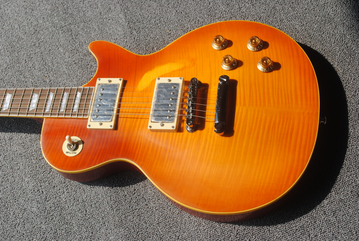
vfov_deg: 22.7
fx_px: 599
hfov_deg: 33.4
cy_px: 120
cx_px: 180
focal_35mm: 60
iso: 100
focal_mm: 40
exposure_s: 1/250
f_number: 8
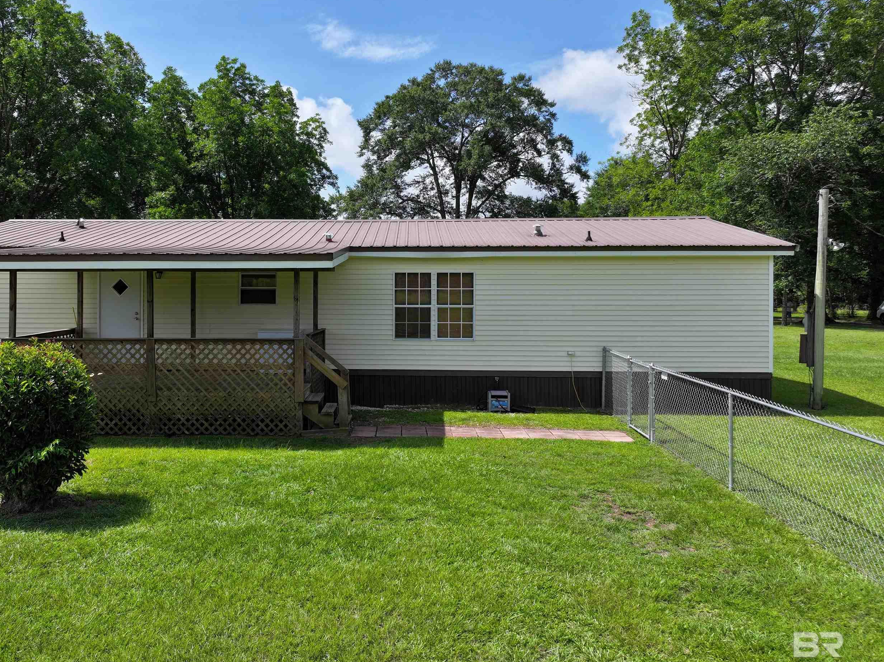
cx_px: 356
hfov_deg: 59.5
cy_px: 294
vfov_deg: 46.7
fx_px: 766
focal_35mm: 30
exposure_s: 1/2000
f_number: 2.8
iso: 100
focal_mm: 12.29
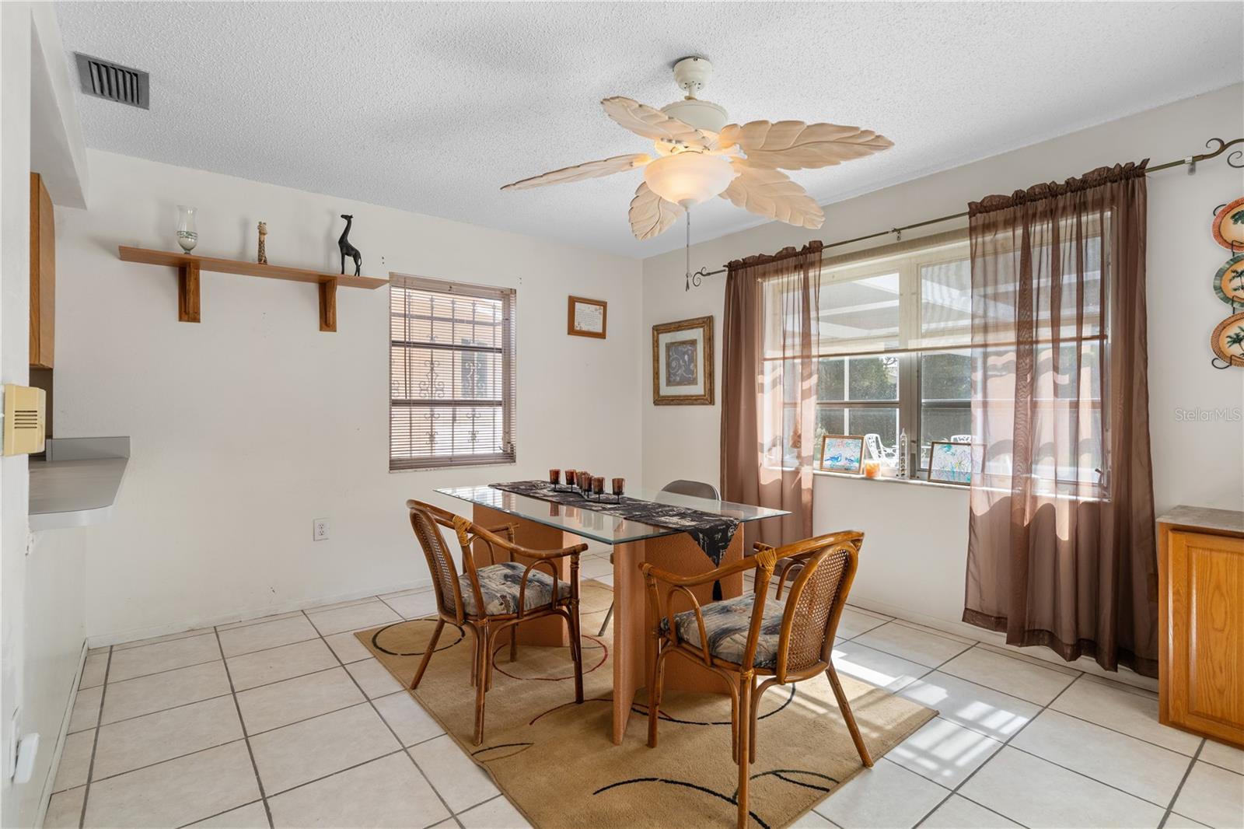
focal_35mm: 16
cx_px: 622
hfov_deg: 96.7
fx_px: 553
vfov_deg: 73.7
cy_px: 414
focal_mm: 16
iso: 320
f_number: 9
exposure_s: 1/1.67
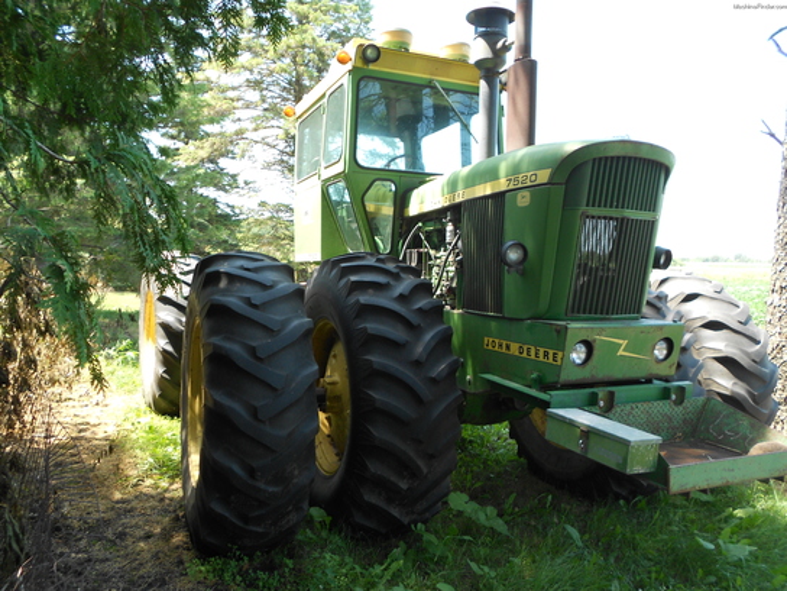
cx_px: 394
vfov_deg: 53.1
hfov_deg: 67.3
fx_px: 591
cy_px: 296
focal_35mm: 26
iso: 80
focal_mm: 4.6
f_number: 3.2
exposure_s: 1/80
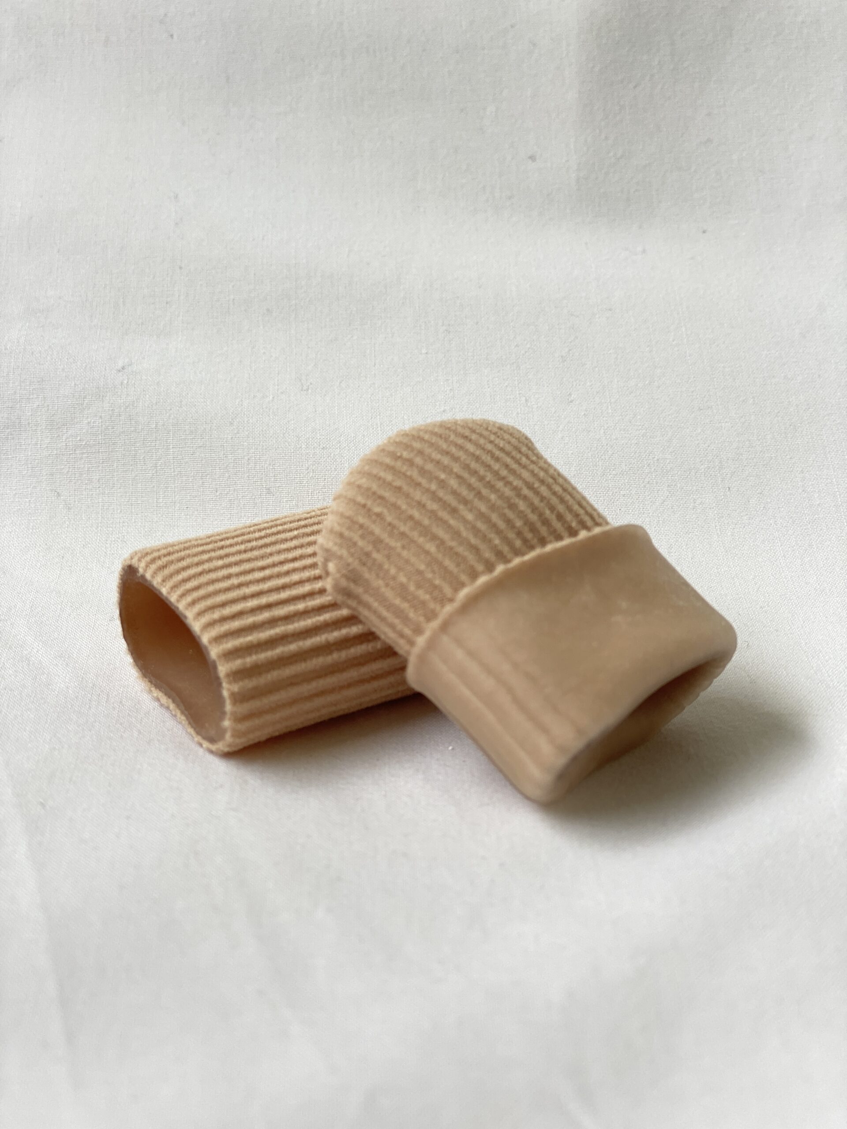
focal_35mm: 52
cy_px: 564
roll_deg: -0.5
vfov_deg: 36.8
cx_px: 424
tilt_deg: -33.0
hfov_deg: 28.0
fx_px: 1696
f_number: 2
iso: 20
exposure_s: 1/122
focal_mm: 6
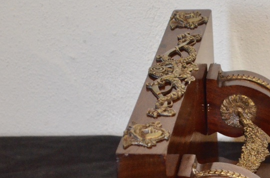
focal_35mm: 183
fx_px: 1370
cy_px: 146
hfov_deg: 11.2
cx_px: 260
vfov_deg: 7.4
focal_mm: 55
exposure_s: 1/60
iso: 3200
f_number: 5.6
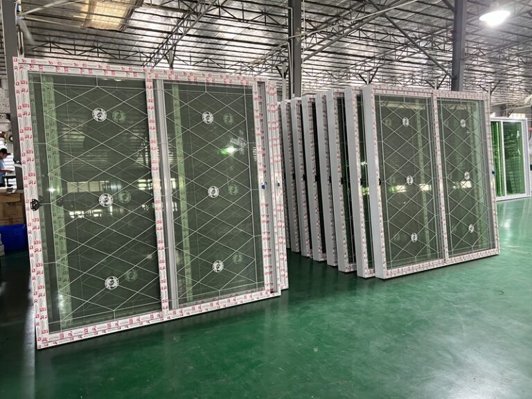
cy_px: 200
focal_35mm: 26
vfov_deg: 53.1
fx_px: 400
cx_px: 266
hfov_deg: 67.3
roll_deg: +0.9
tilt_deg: -7.5
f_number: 1.5
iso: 400
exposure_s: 1/50
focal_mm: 5.7
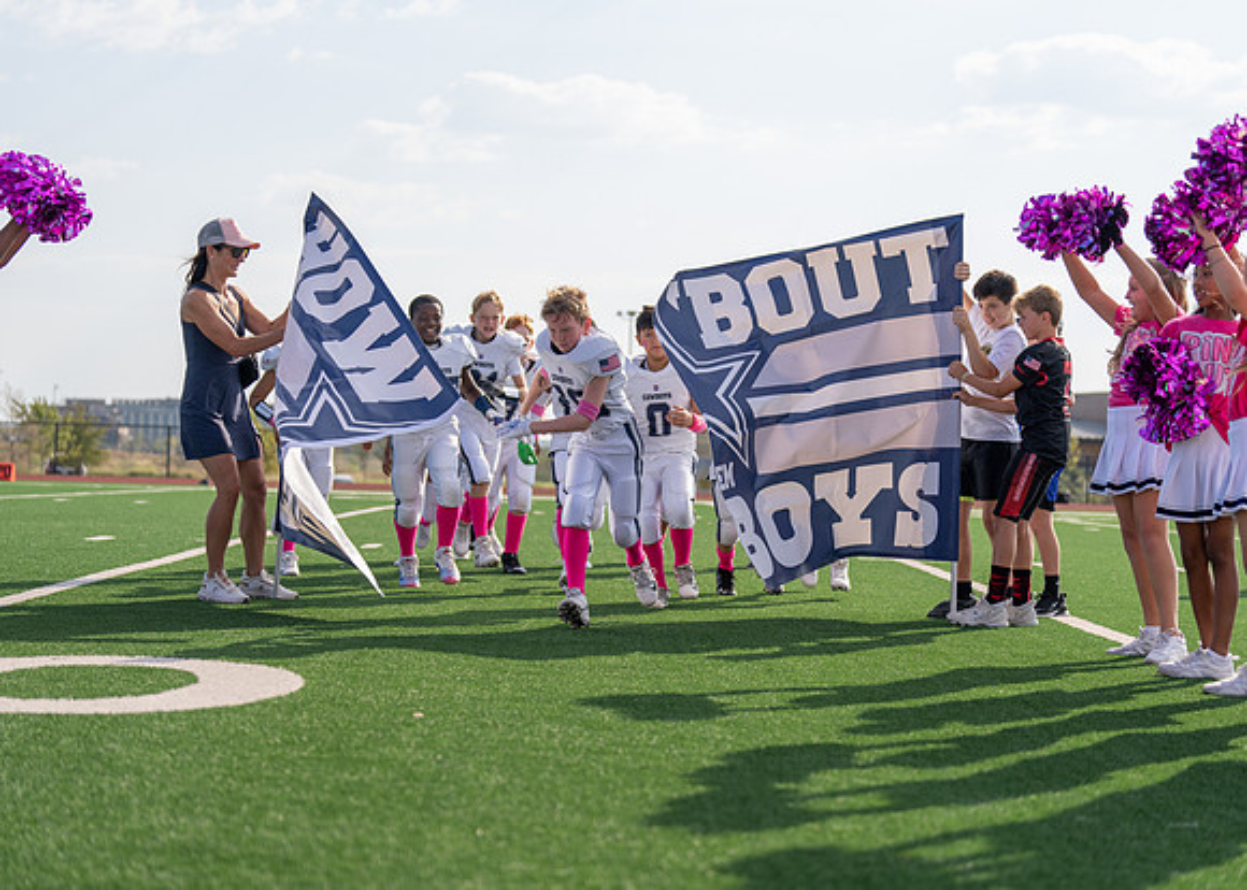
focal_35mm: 73
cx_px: 624
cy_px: 445
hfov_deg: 27.0
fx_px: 2597
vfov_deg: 19.4
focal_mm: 70
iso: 100
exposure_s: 1/1250
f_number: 2.8
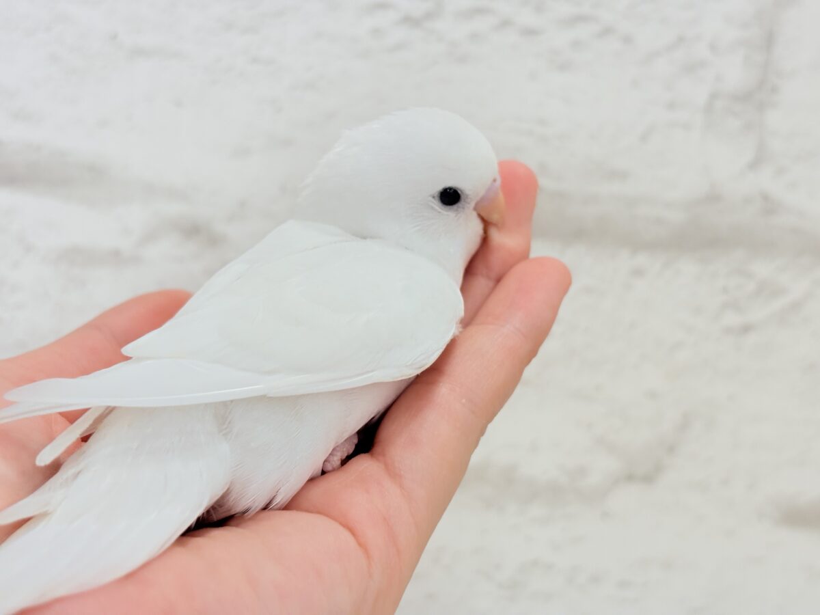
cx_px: 410
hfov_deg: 36.8
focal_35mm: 52
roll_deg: -3.8
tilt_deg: -3.7
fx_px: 1232
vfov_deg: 28.0
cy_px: 308
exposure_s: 1/100
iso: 50
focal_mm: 5.96
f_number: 1.6
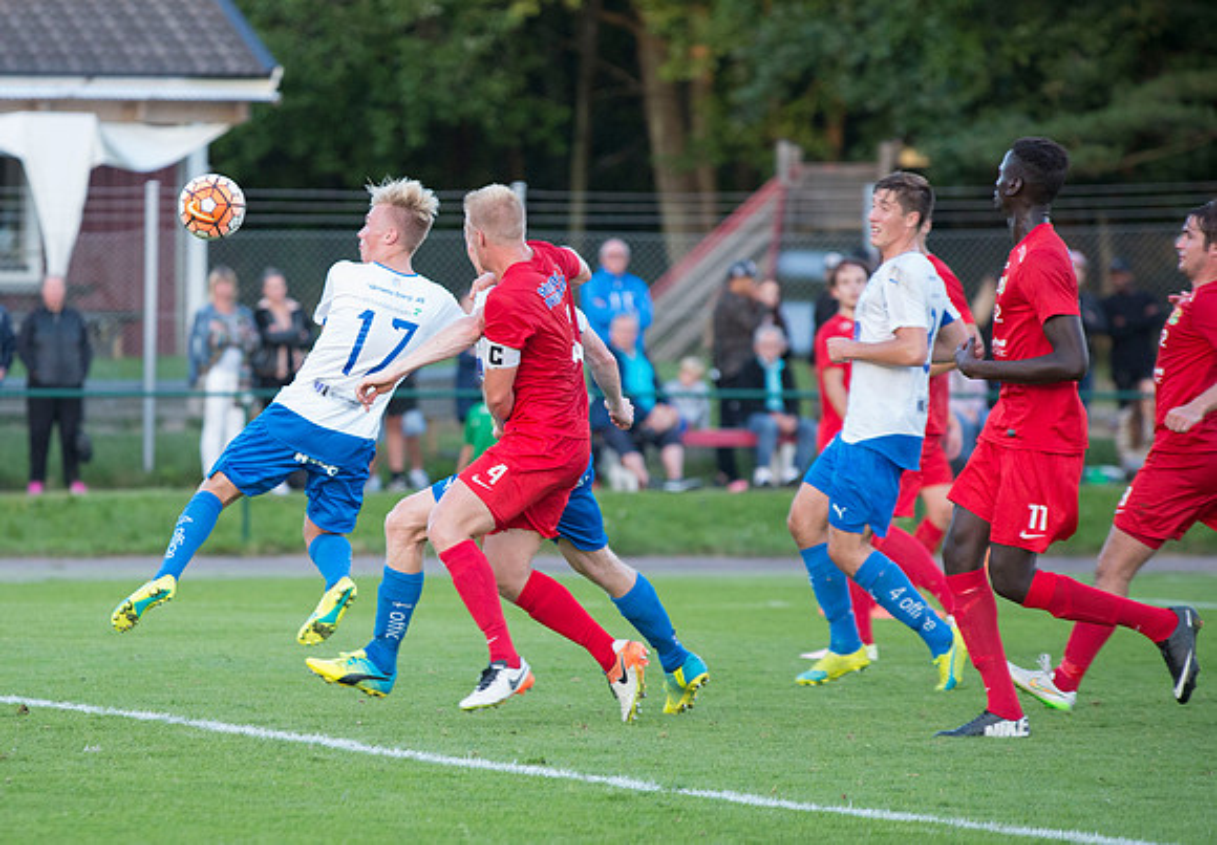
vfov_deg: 4.6
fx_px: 10425
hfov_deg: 6.7
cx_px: 300
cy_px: 413
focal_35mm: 304
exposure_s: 1/800
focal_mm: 200
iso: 2500
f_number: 3.5
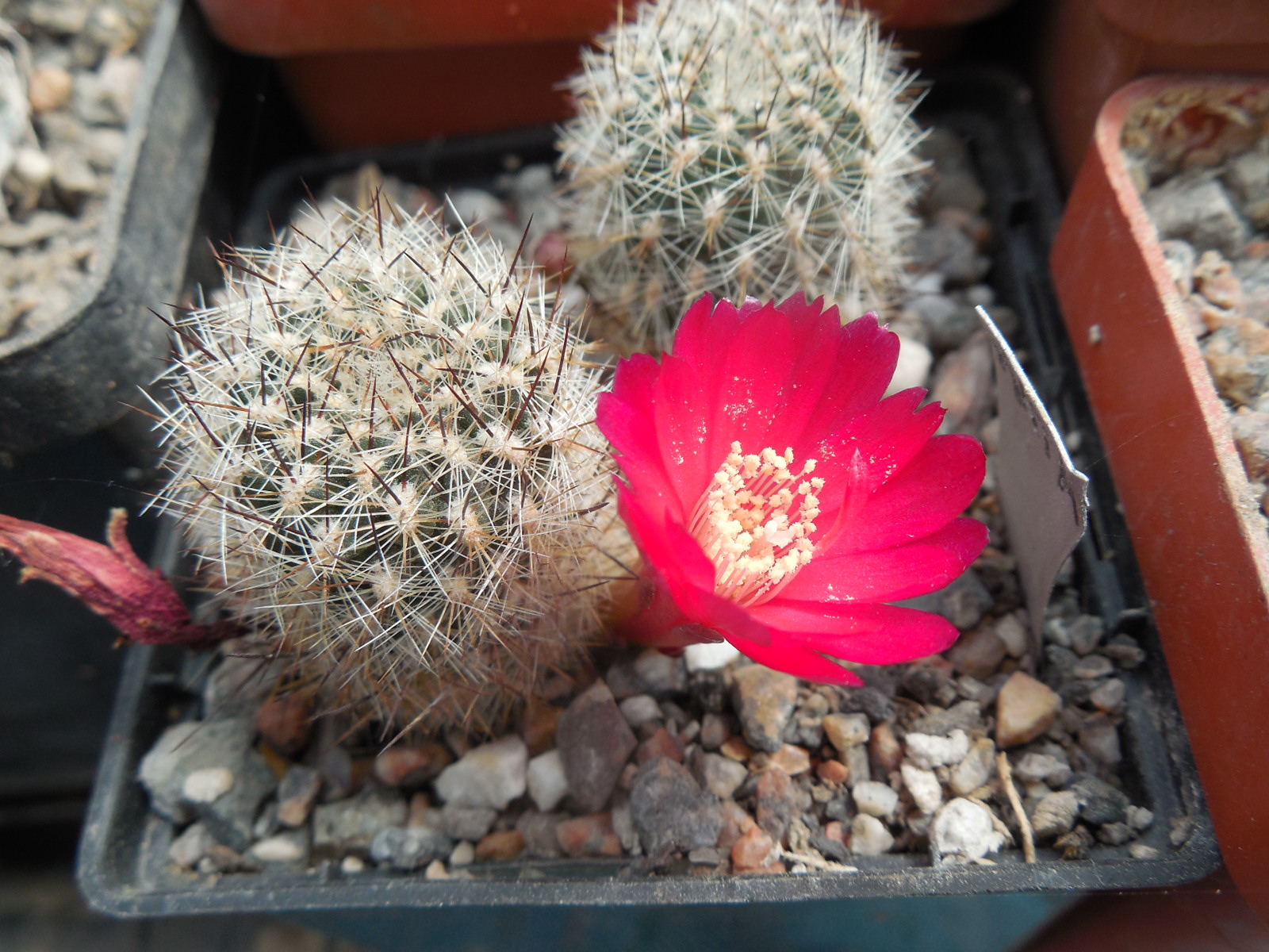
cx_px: 634
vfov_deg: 45.4
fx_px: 1136
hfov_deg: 58.4
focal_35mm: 31
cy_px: 476
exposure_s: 1/250
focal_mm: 5.6
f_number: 3.6
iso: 125
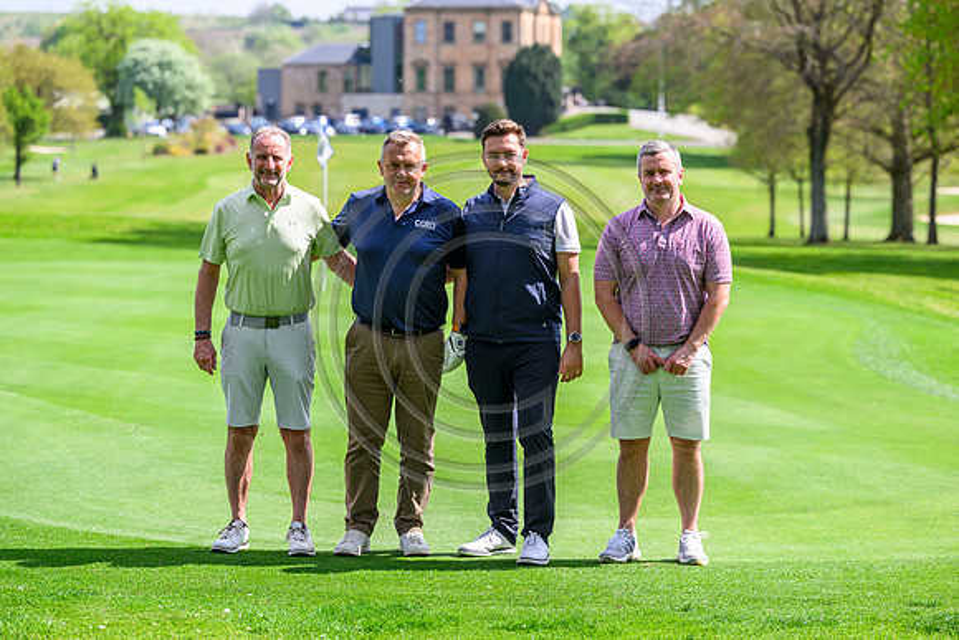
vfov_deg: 13.0
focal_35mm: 105
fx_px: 2798
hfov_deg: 19.5
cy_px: 320
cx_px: 480
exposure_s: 1/2000
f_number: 4
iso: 500
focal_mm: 105
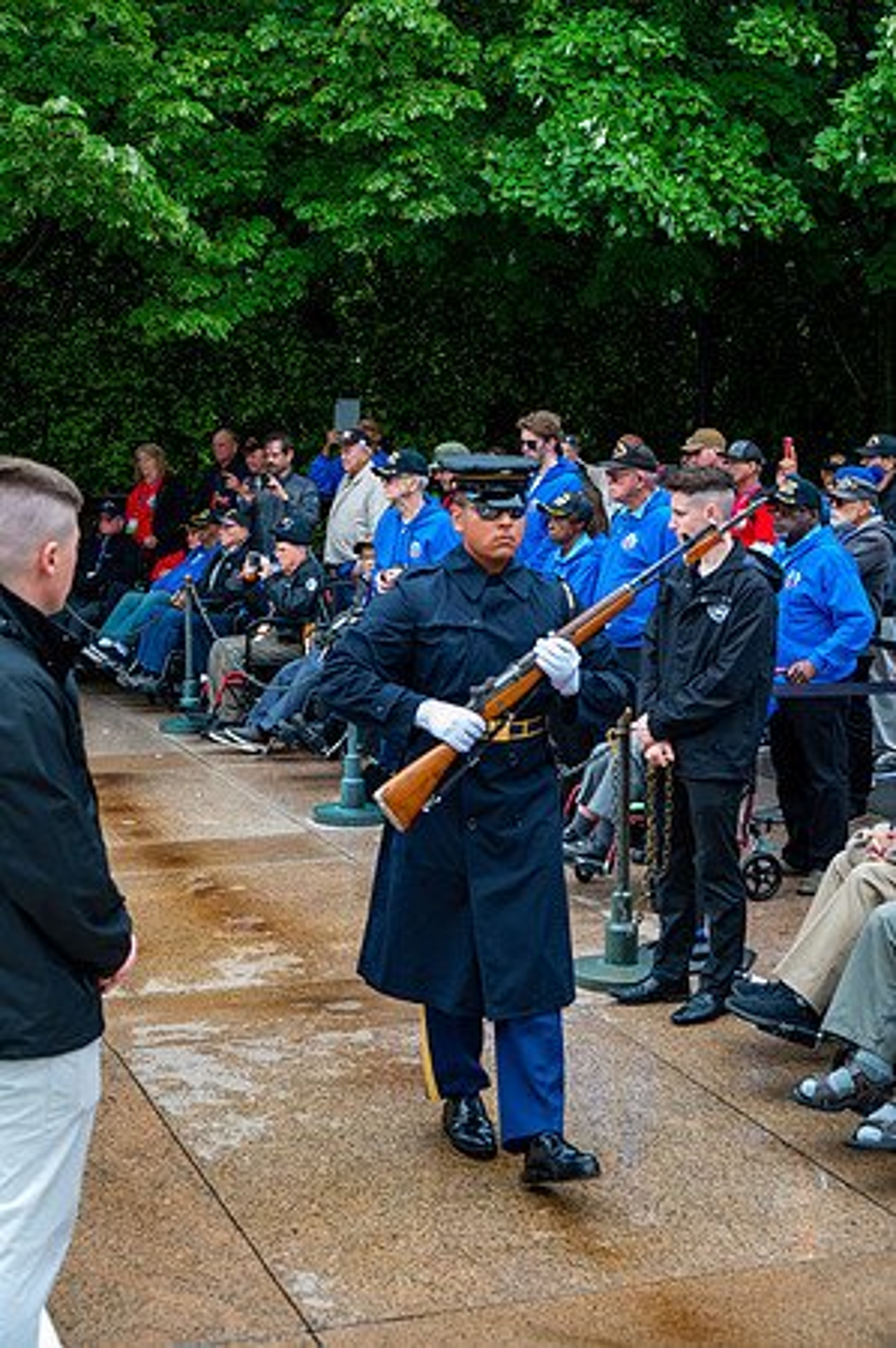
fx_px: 2095
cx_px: 448
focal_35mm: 56
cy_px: 674
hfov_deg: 24.1
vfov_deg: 35.7
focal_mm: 56
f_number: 6.3
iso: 640
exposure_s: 1/100
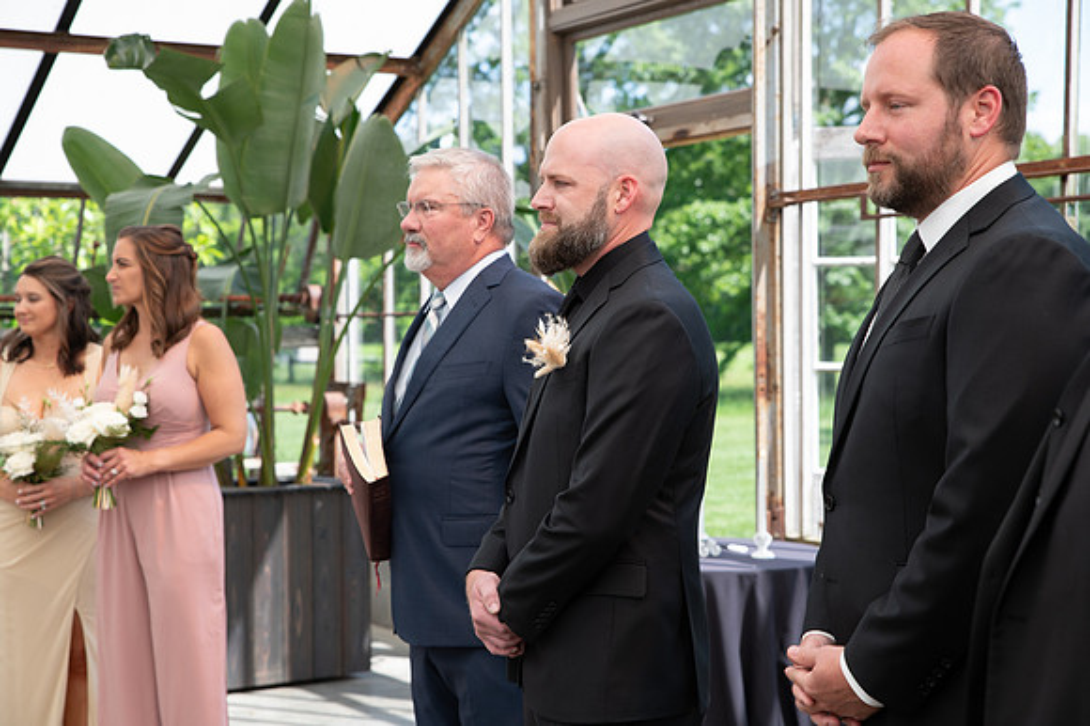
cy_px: 363
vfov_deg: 19.5
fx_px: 2110
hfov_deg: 29.0
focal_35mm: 70
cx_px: 545
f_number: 5
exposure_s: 1/200
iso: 160
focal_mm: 68
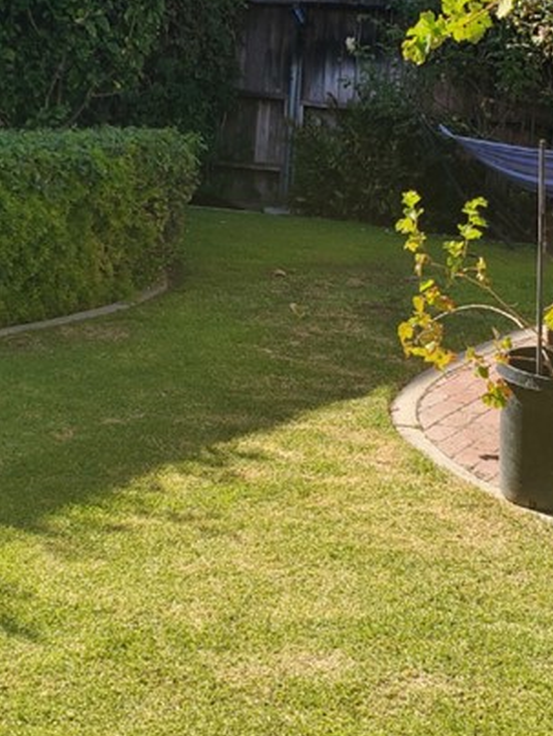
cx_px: 201
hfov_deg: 22.2
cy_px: 301
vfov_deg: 29.3
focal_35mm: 66
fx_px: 1404
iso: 50
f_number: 2.4
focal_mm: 4.3
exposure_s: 1/909
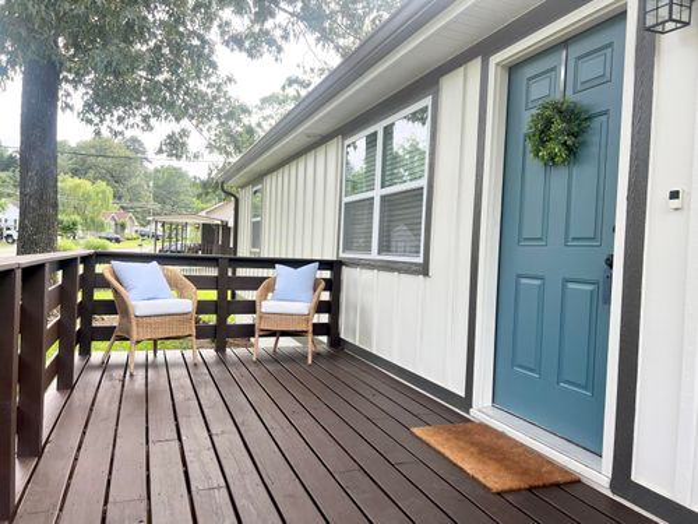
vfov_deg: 53.1
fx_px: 524
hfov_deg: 67.3
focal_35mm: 26
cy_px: 262
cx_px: 349
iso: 50
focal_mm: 5.7
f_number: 1.5
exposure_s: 1/471
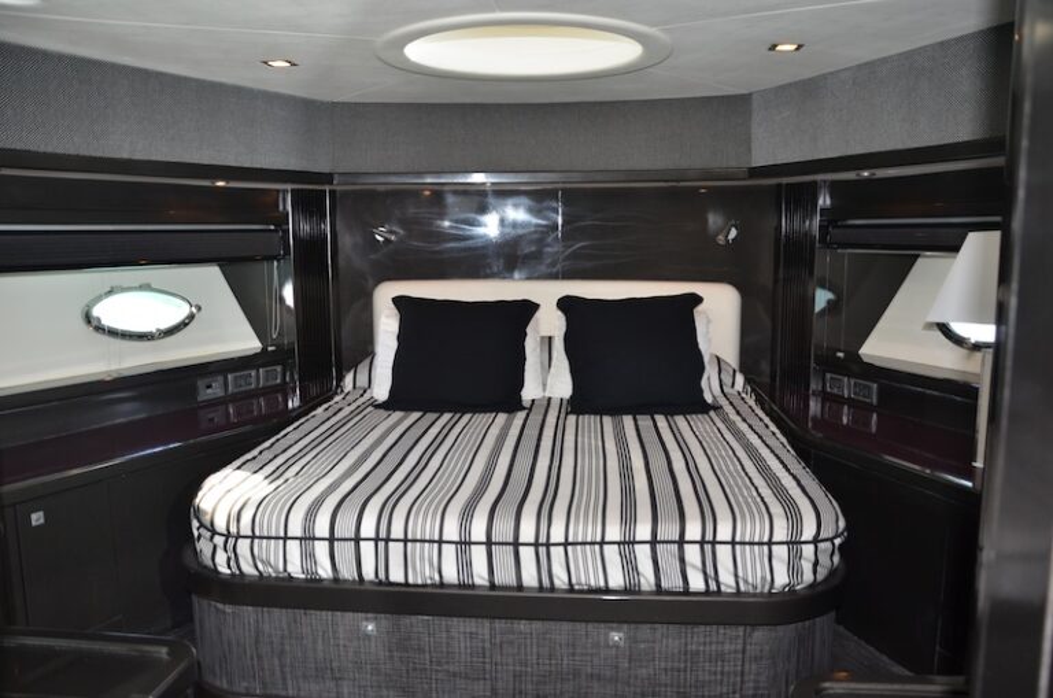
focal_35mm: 27
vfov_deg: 47.8
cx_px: 526
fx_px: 788
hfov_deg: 67.5
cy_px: 349
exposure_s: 1/60
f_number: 4.5
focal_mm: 18
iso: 500
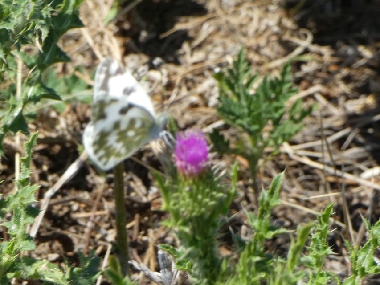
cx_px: 190
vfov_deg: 4.8
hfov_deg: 6.4
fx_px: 3393
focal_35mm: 309
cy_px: 142
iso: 80
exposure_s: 1/100
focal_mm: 55.4
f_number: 5.6
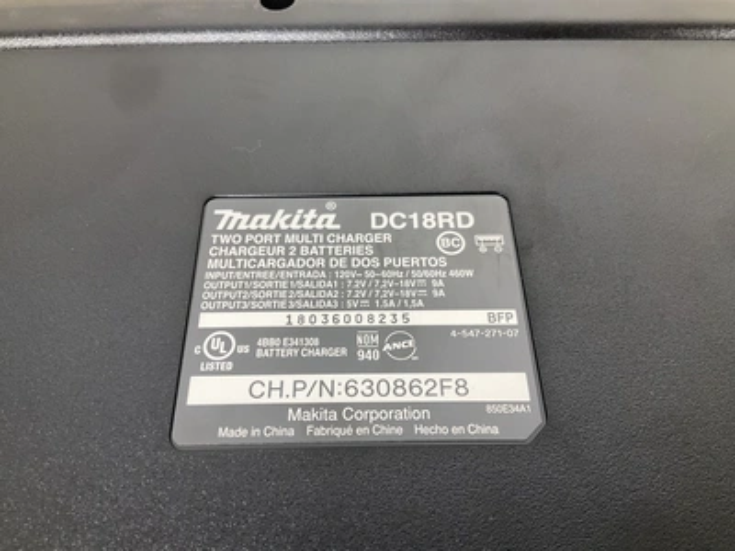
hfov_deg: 61.7
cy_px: 276
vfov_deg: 48.2
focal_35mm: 29
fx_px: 616
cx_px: 368
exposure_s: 1/60
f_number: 1.8
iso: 80
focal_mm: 3
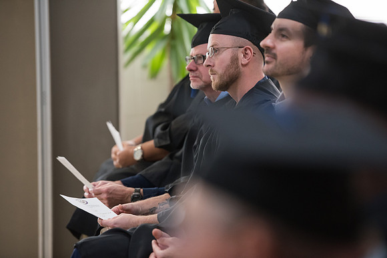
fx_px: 1774
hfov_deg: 12.4
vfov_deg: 8.3
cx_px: 194
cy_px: 129
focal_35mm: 165
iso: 2500
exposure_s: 1/200
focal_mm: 165
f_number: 2.8
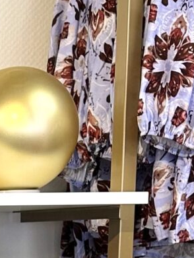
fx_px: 1171
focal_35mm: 157
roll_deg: +0.0
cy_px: 441
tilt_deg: -10.2
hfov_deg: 9.0
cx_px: -179
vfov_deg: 11.8
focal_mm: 6.86
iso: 80
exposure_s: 1/100
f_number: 1.78
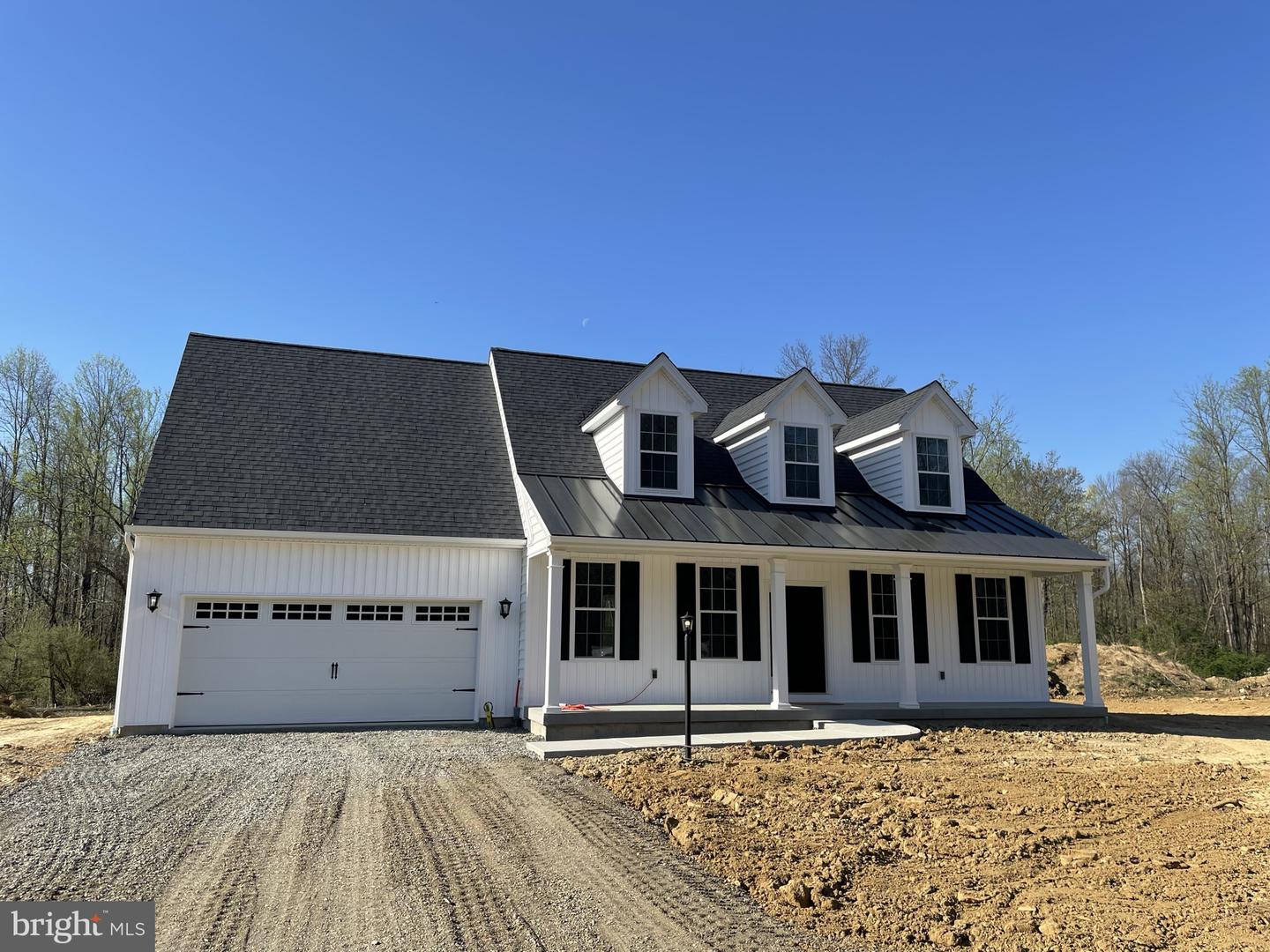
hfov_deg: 67.3
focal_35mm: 26
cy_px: 476
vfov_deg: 53.1
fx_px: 954
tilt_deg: +8.3
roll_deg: +0.7
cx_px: 635
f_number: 1.6
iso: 32
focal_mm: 4.2
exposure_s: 1/2174
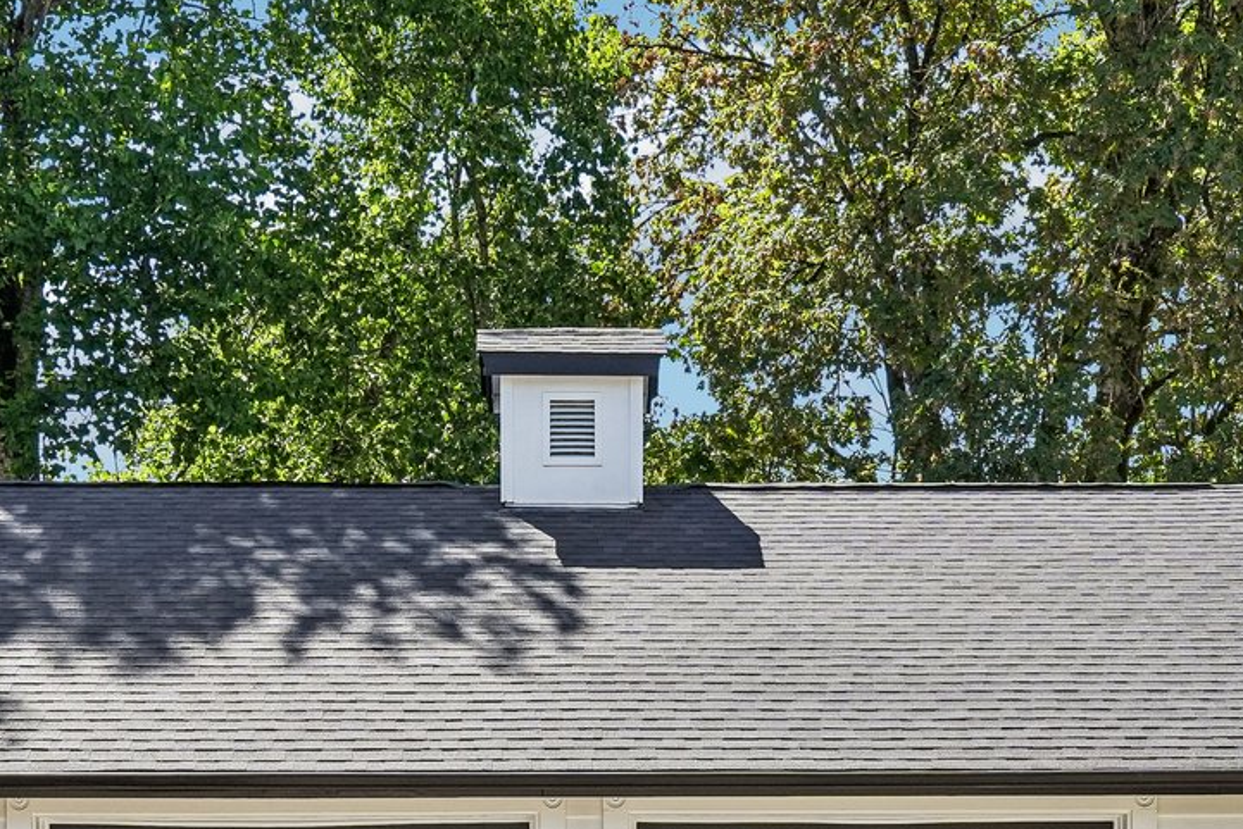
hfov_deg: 28.4
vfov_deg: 18.8
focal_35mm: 71
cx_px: 593
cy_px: 763
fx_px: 2452
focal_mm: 25
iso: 400
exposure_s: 1/500
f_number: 8
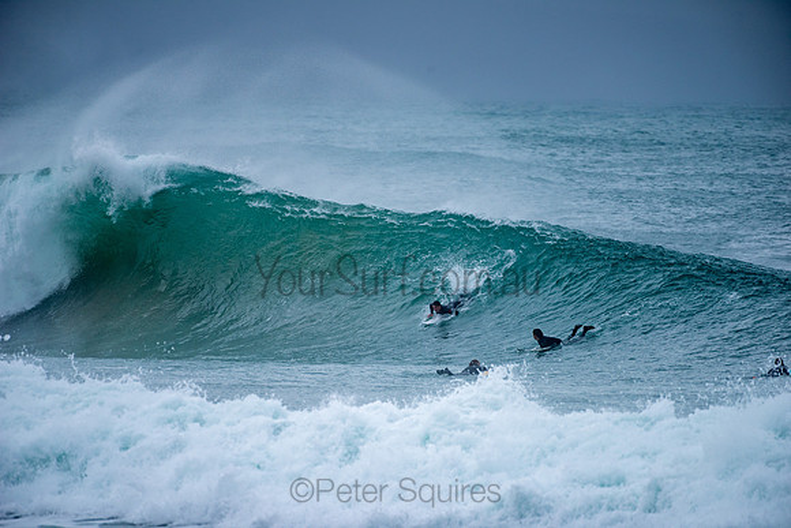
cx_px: 396
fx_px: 10988
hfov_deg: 4.1
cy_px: 264
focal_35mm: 500
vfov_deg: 2.8
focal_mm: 500
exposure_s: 1/1000
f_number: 5.6
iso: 220
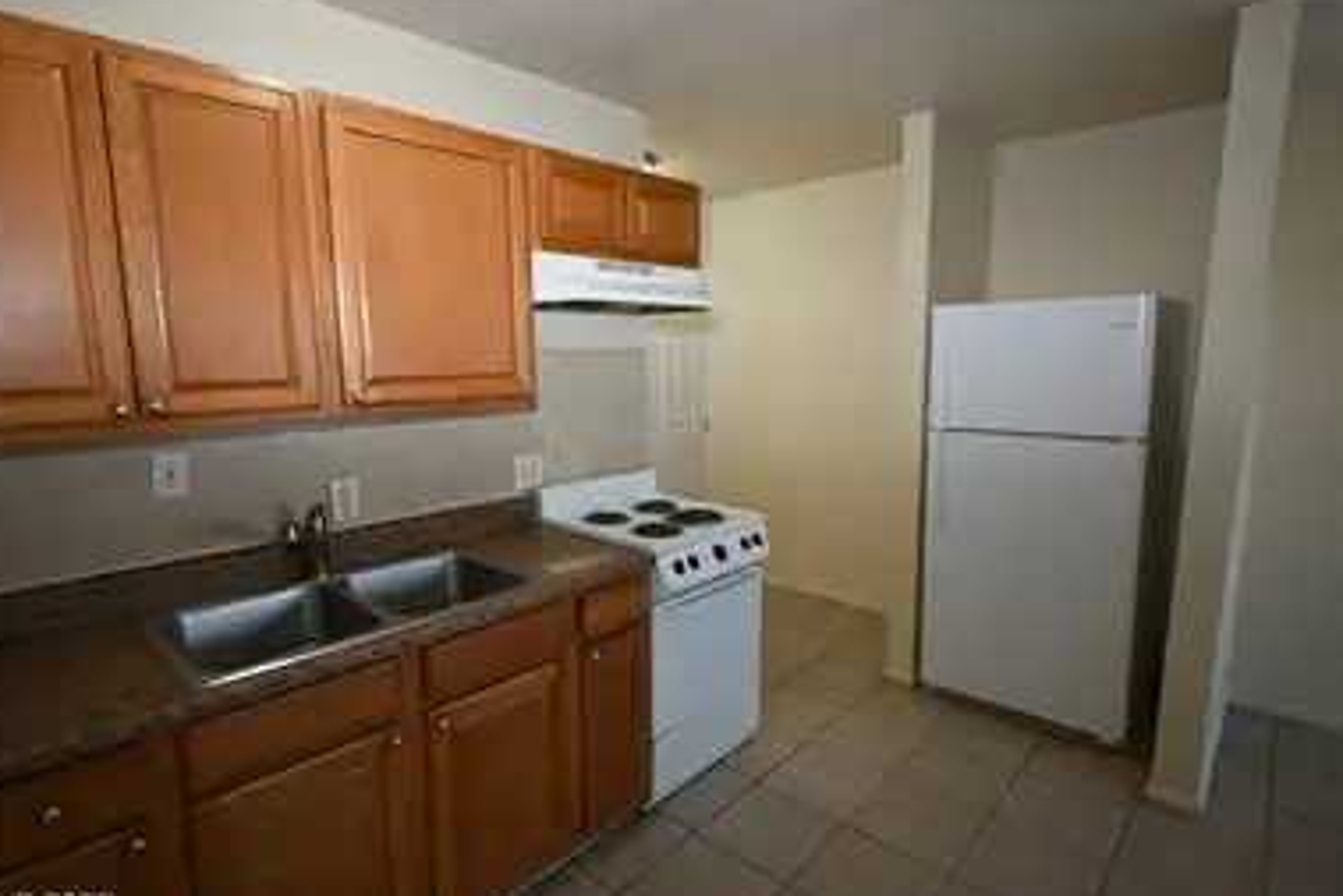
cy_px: 452
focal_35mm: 19
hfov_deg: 86.9
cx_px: 684
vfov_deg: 64.6
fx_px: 709
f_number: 4
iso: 400
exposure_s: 1/60
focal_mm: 12
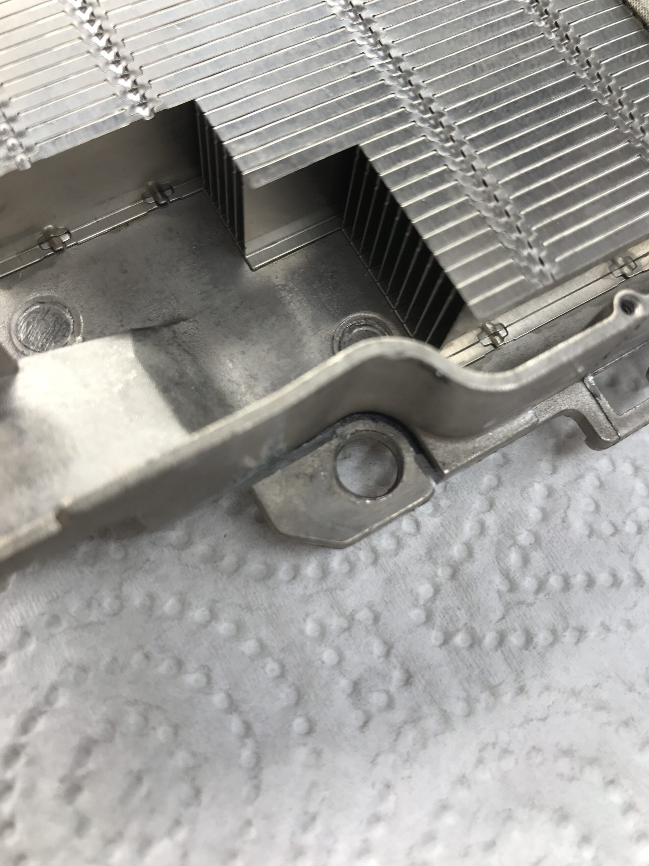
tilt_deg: -65.9
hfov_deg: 49.7
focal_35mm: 28
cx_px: 324
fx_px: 700
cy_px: 433
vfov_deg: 63.4
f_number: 1.8
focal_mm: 3.99
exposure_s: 1/47
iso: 20
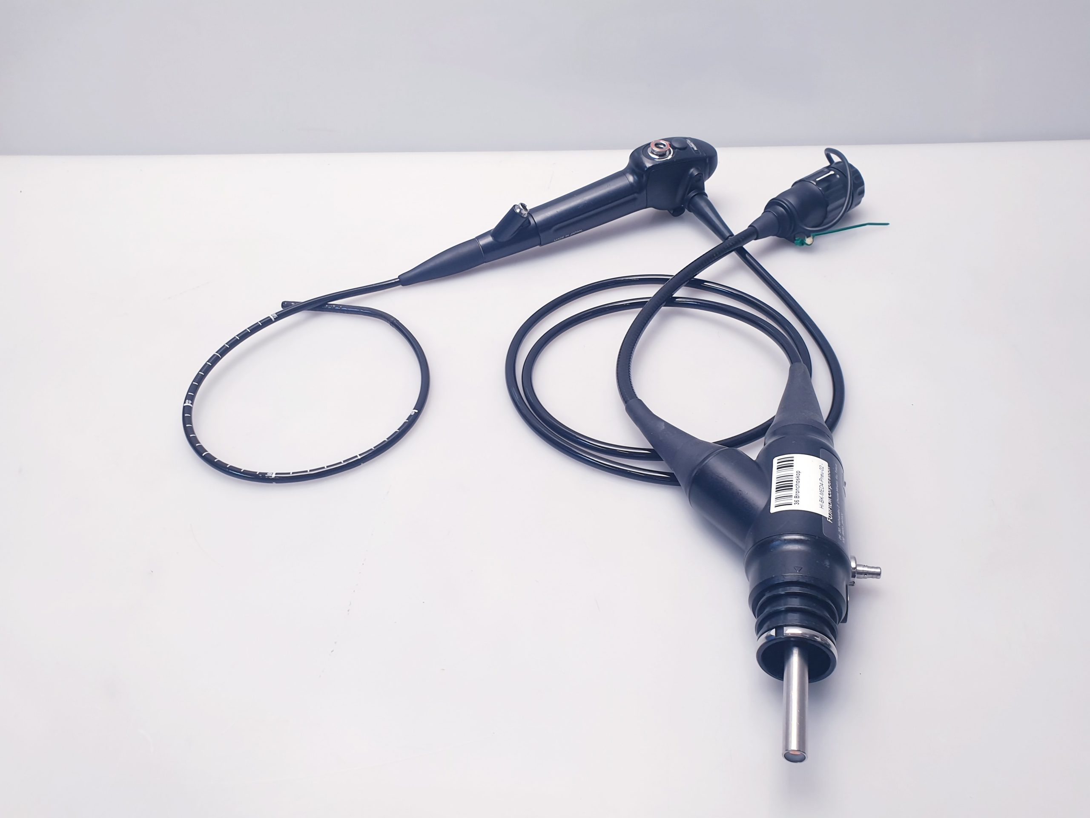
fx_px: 819
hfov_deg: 67.3
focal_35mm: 26
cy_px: 409
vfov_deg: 53.1
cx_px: 545
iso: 64
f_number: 2.4
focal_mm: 4.3
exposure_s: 1/50
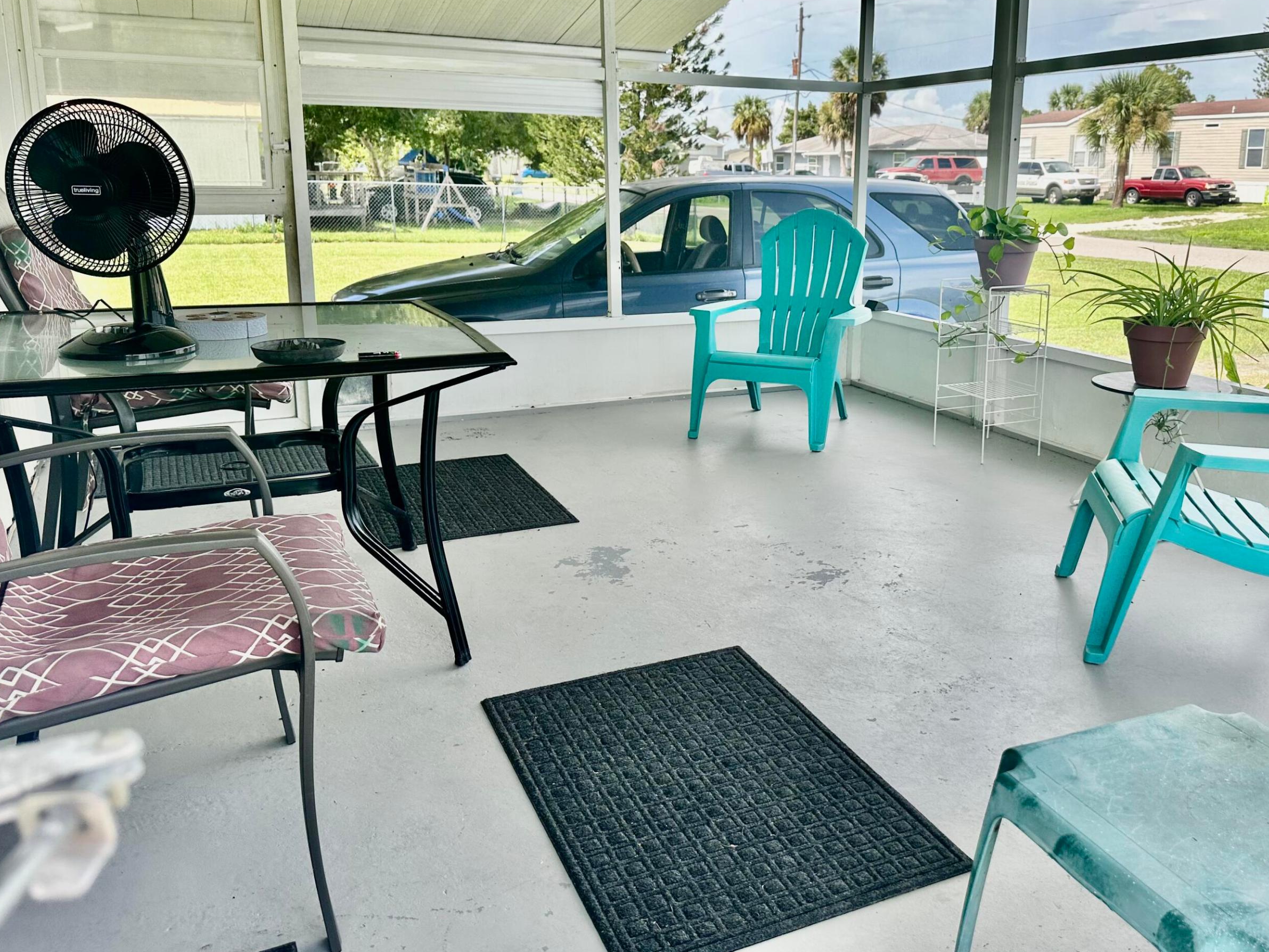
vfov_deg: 48.0
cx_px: 763
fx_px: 1063
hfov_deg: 61.1
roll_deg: -0.2
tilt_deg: -10.9
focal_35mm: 29
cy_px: 389
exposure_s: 1/1040
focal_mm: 6.86
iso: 80
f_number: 1.78
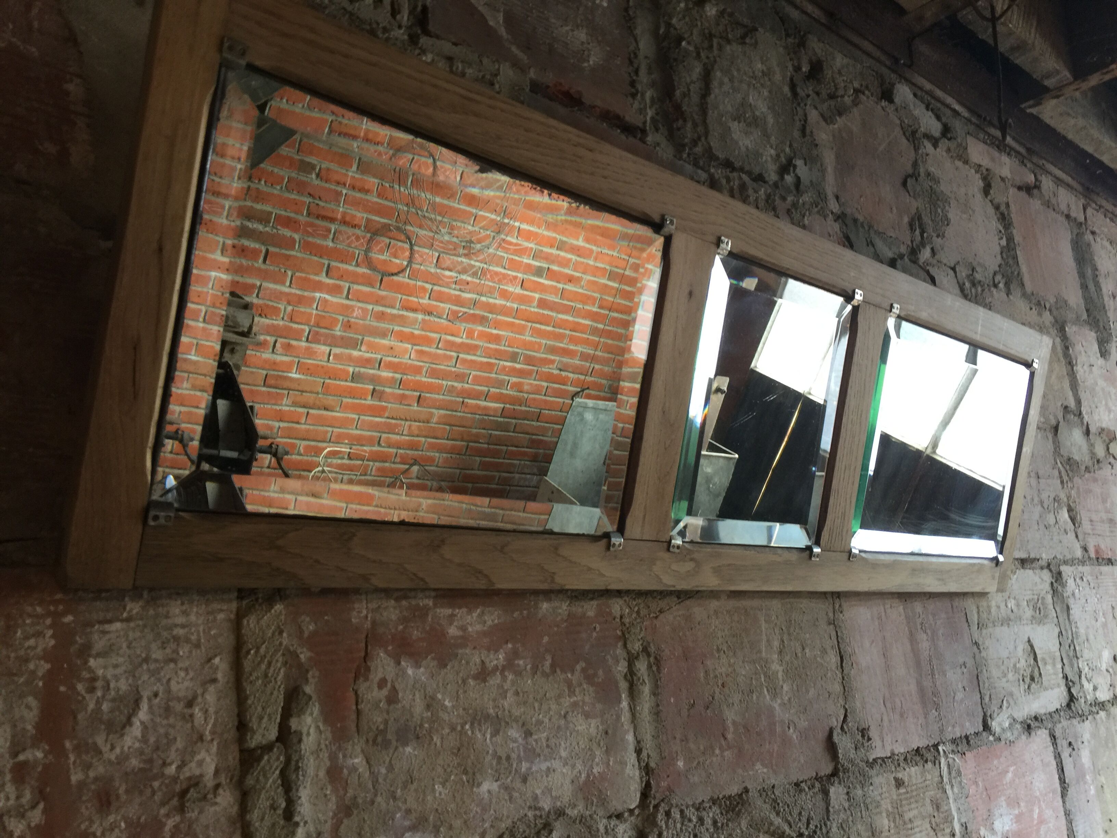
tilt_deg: +13.0
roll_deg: +2.6
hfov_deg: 61.7
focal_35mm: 29
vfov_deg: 48.2
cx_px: 558
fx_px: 936
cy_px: 419
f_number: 2.2
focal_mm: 4.15
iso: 64
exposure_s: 1/17
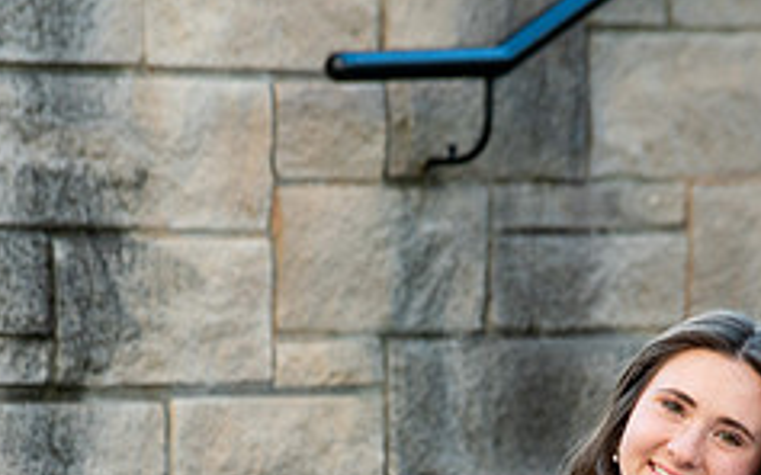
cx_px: 417
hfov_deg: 4.2
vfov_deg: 2.6
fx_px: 10367
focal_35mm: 500
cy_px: 602
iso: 640
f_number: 6.3
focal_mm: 200
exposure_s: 1/250
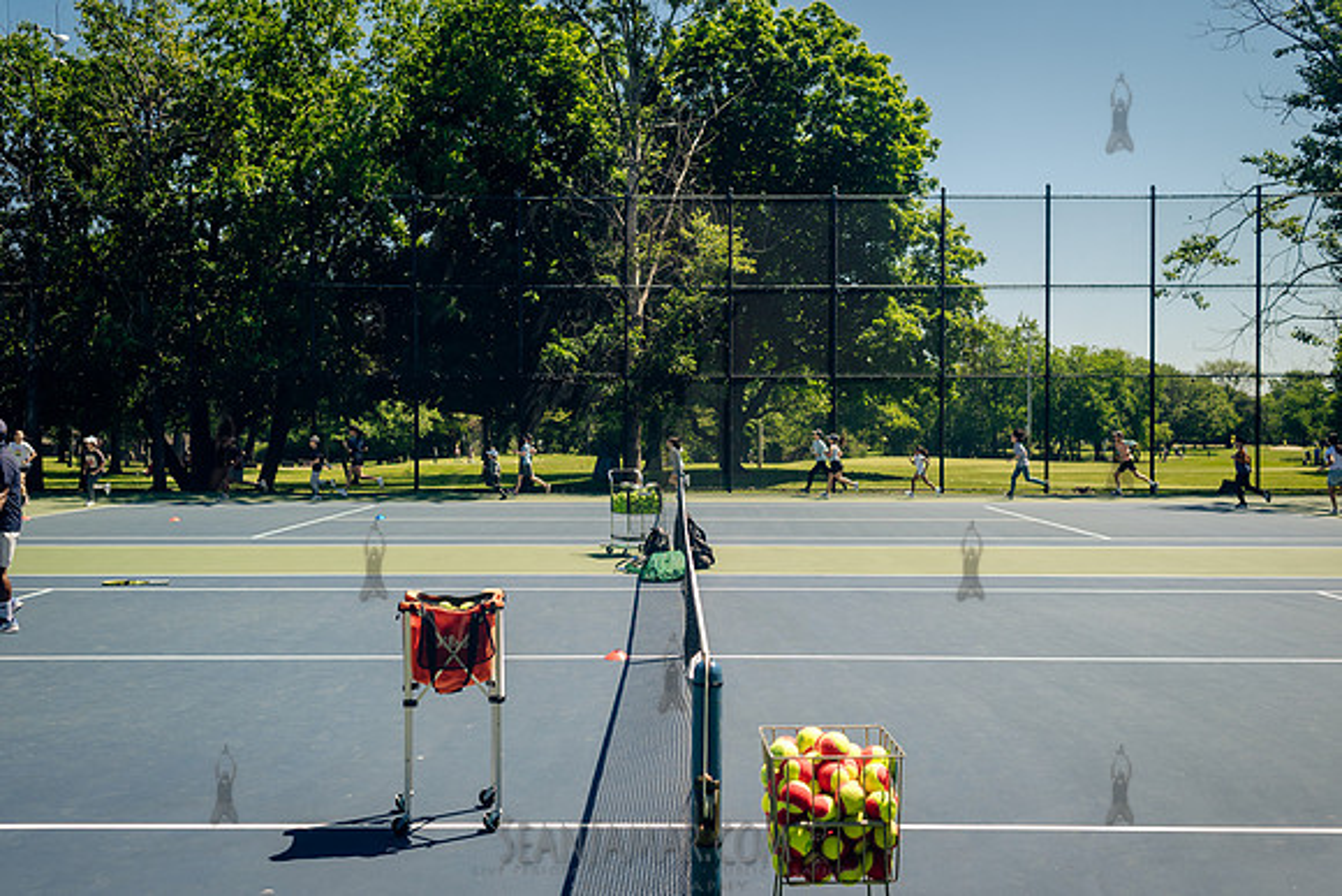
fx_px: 1335
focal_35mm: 36
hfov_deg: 53.4
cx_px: 671
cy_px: 448
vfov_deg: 37.1
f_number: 4
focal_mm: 35
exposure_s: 1/1600
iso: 200
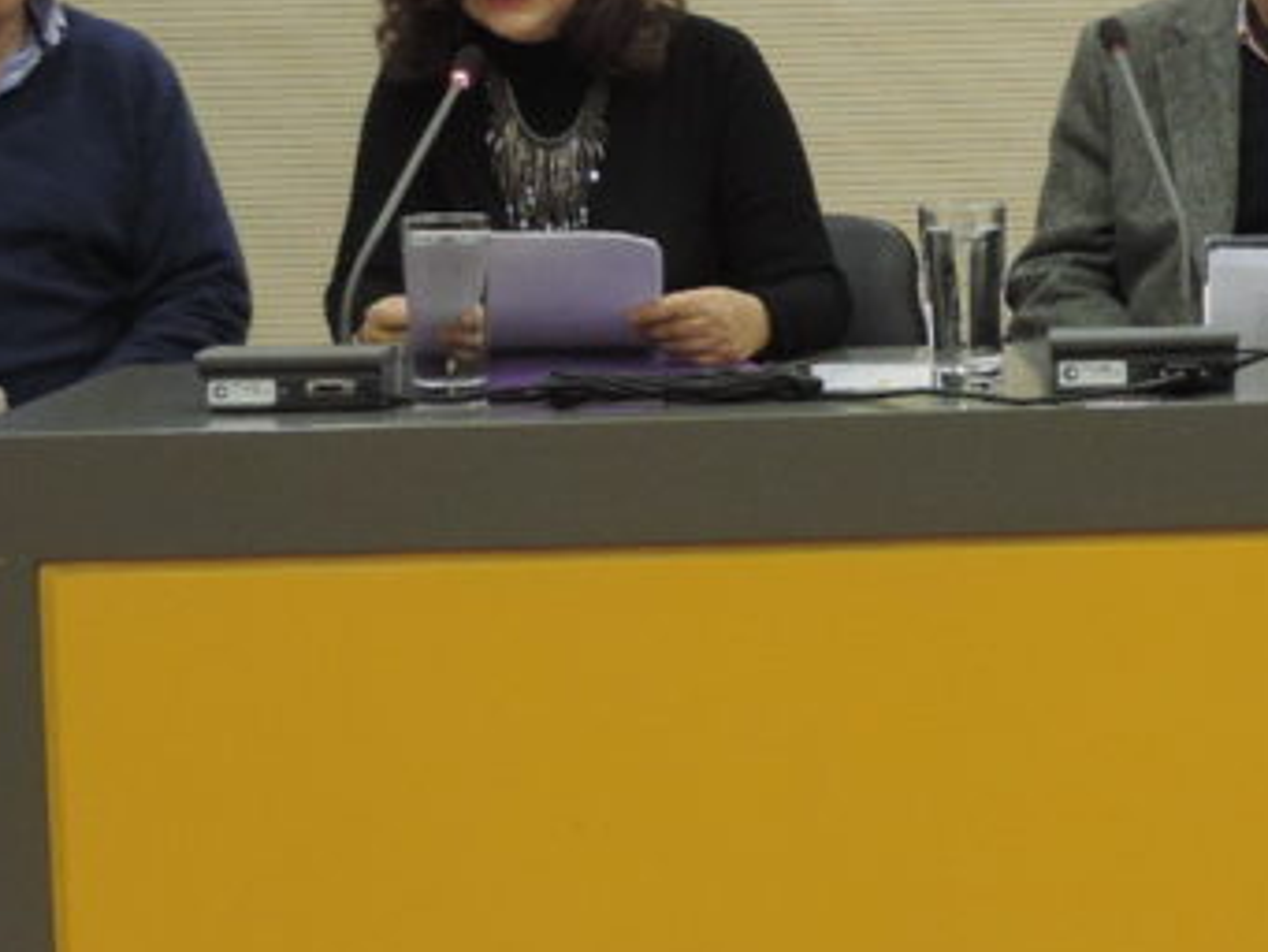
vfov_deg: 14.8
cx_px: 1294
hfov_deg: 19.2
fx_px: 3628
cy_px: 167
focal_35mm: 99
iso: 400
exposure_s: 1/40
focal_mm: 5.8
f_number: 3.2
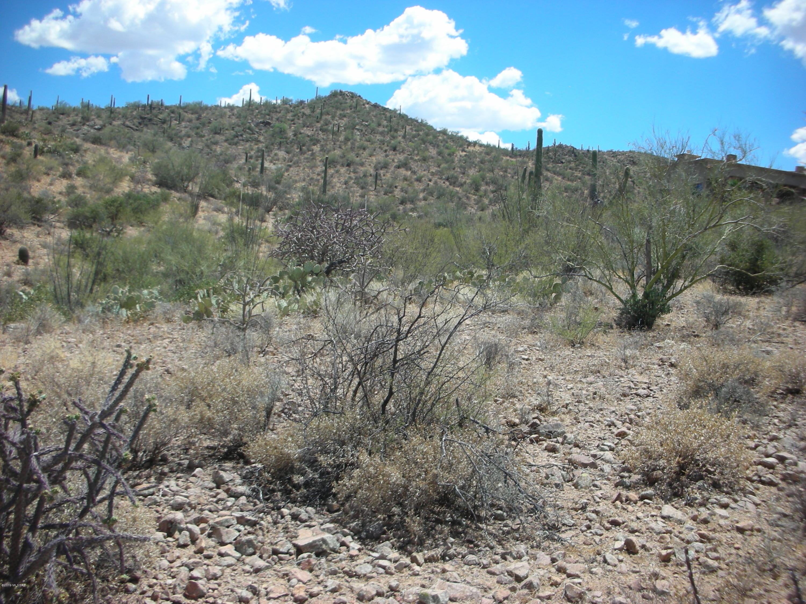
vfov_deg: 40.7
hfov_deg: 52.6
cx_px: 403
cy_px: 302
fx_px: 815
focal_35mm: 35
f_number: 8.5
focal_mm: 5.8
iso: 50
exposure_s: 1/89
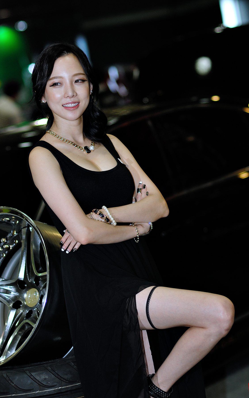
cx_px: 132
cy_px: 198
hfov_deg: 10.0
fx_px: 1417
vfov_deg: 16.0
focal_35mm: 131
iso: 160
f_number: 2.2
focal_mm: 85
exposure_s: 1/125
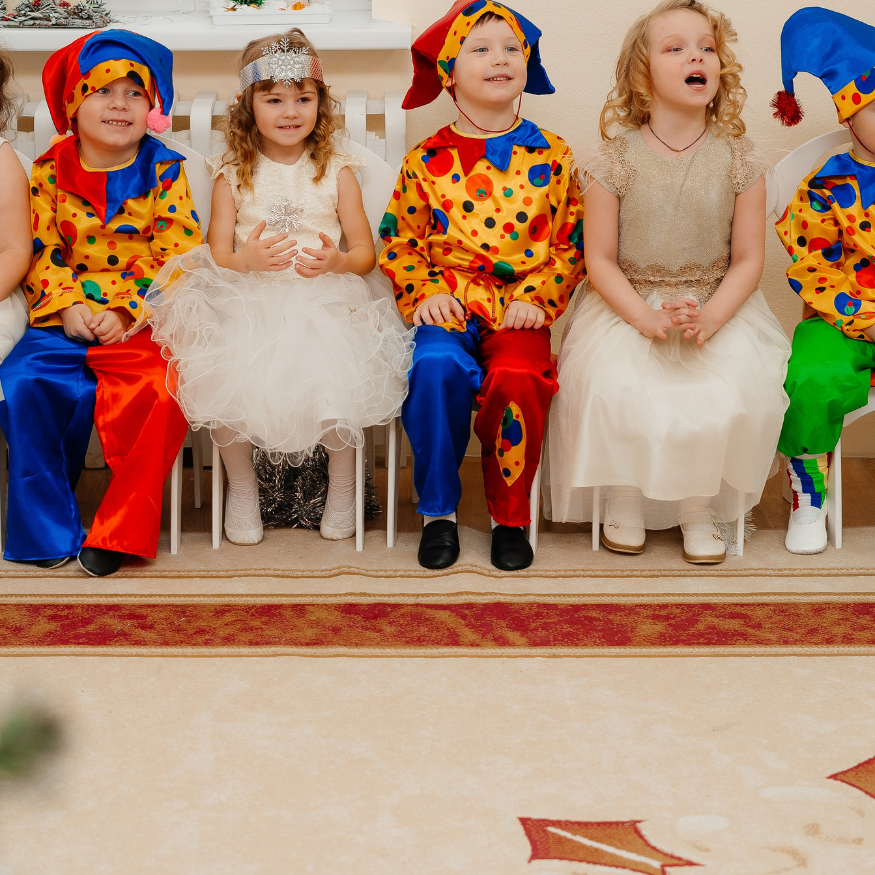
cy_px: 322
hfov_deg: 21.4
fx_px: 2316
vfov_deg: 21.3
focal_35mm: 81
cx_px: 337
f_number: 3.2
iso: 320
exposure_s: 1/250
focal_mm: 50
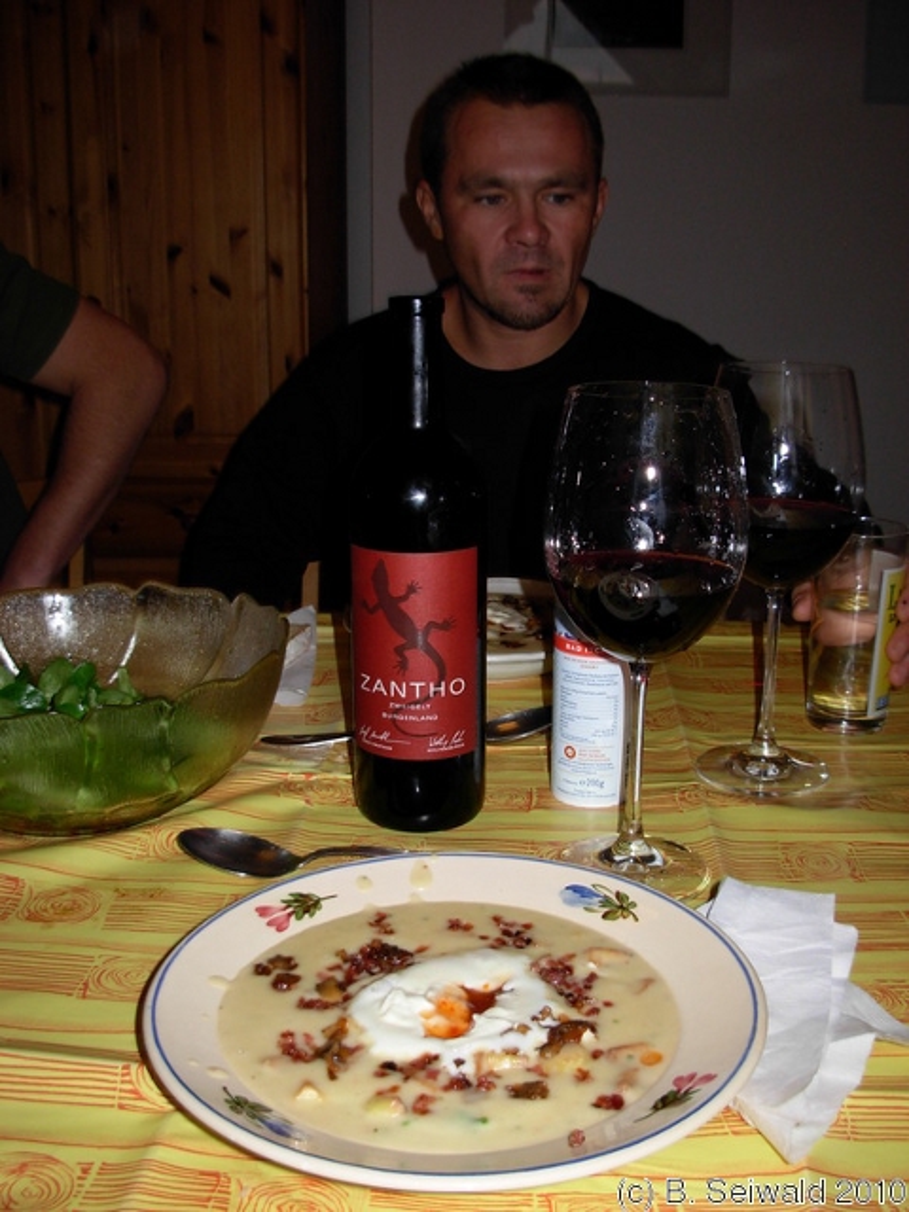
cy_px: 606
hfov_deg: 37.7
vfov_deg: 49.0
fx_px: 1330
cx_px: 454
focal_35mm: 38
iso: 79
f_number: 2.9
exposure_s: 1/22.6
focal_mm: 6.3
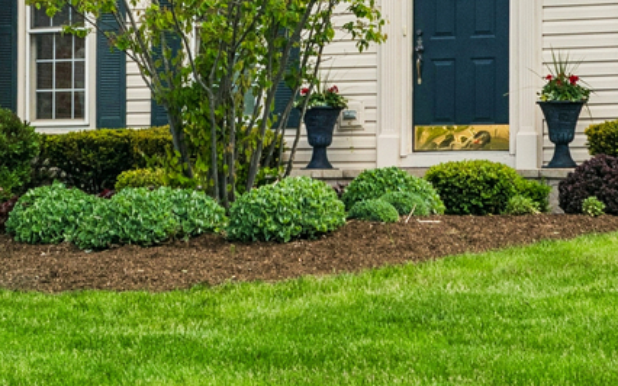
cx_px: 339
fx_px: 2155
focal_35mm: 128
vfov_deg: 10.0
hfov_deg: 16.3
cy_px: -139
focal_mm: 22
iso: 200
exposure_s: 1/250
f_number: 8
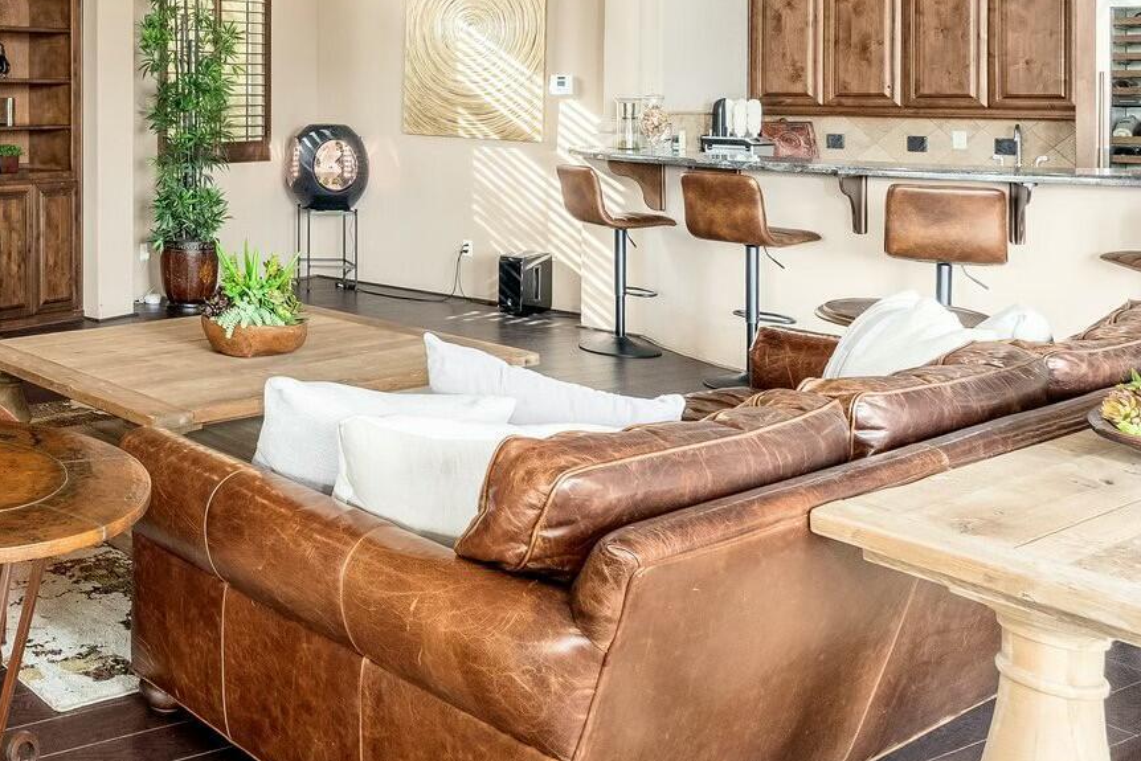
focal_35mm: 38
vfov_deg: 33.3
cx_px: -24
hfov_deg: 42.9
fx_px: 1205
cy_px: 85
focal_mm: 16
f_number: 8
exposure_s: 1/250
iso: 250
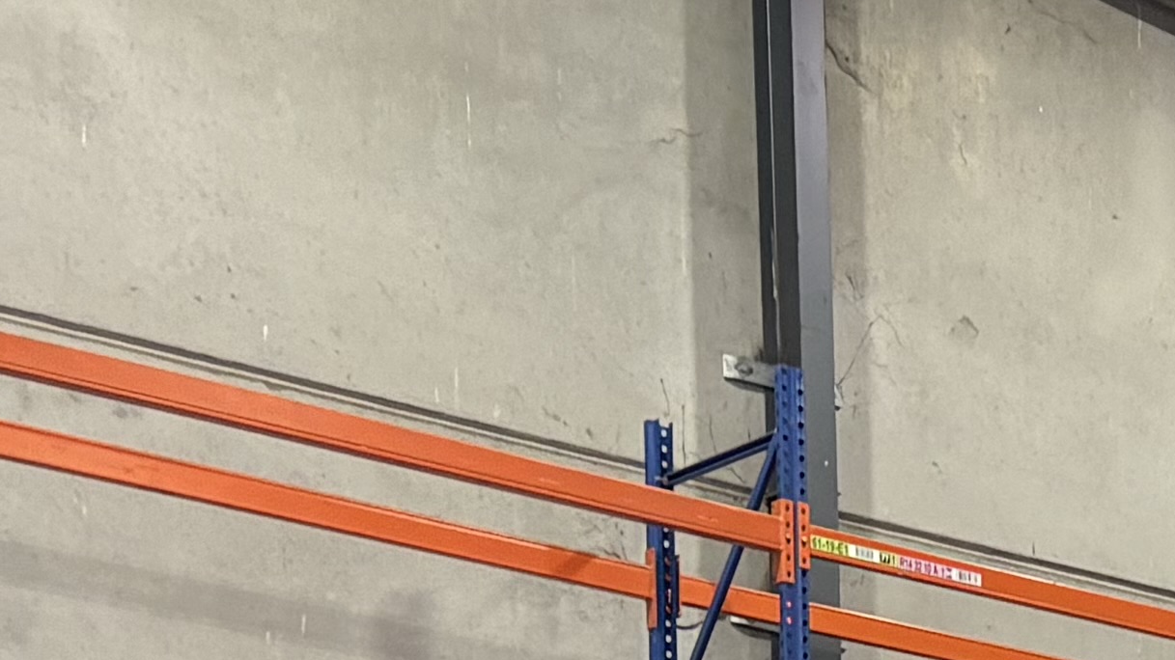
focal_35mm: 133
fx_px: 4143
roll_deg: +0.3
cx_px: 2062
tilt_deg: -2.1
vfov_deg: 7.9
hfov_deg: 14.4
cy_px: 1928
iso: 100
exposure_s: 1/50
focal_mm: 5.96
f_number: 1.6
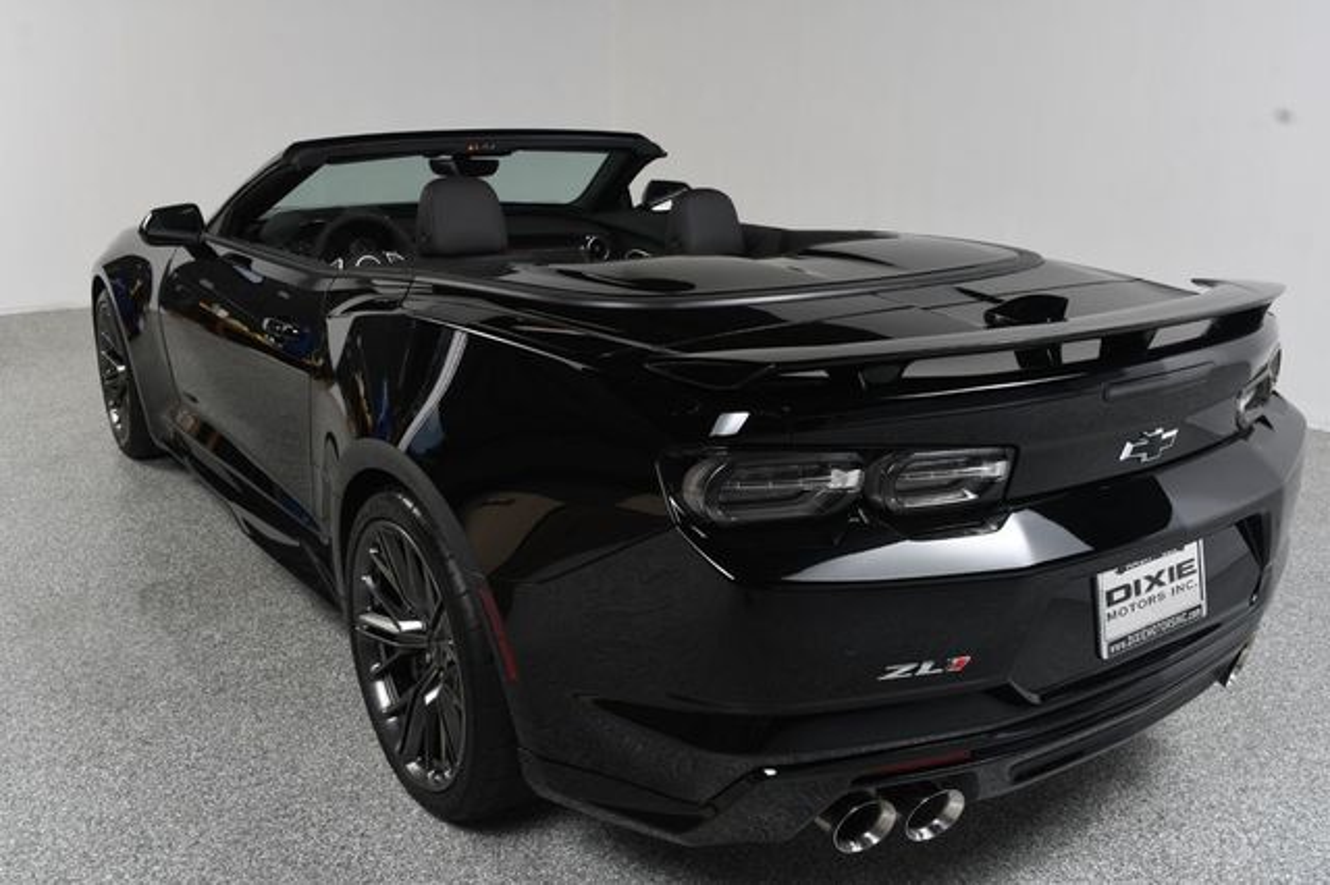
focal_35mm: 33
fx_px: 1218
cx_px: 665
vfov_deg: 39.9
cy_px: 442
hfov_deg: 57.2
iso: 100
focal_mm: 22
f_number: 10
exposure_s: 1/160
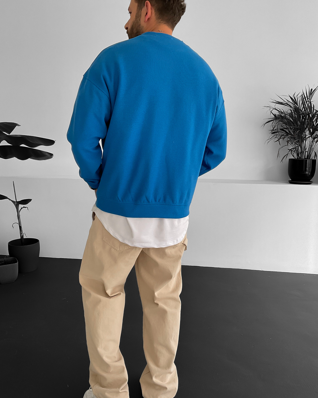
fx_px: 365
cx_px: 157
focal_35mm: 31
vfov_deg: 57.1
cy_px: 214
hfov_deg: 47.1
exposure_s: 1/120
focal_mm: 3
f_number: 1.8
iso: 40
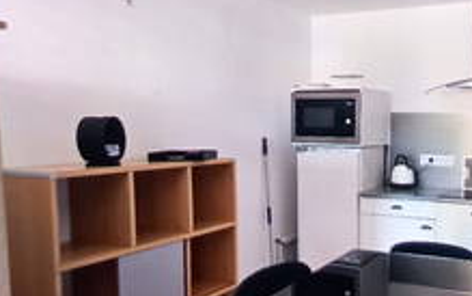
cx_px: 369
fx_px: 605
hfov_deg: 41.1
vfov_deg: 27.0
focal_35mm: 47
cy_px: 231
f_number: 1.8
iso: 200
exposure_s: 1/33.3
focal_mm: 4
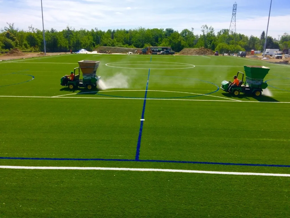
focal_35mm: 29
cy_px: 109
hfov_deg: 61.7
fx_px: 243
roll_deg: -0.6
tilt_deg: -17.0
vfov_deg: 48.2
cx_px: 145
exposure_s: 1/1866
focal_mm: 4.15
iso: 32
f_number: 2.2
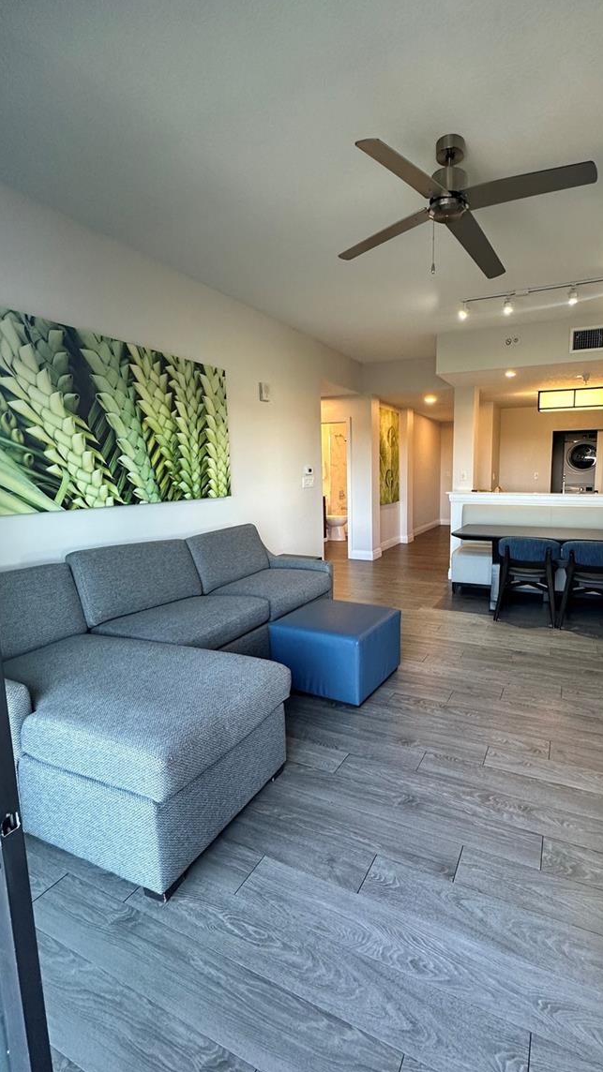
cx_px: 375
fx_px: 455
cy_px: 529
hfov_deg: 66.1
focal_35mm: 16
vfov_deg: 99.4
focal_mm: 2.22
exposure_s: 1/120
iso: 200
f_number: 2.2
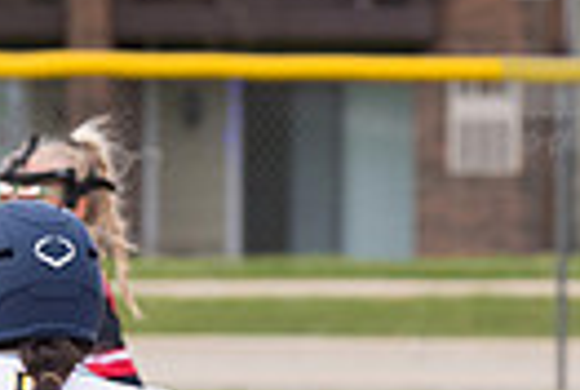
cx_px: 9
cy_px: 609
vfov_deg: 1.7
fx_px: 12837
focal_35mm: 795
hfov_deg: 2.6
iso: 640
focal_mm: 180
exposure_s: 1/1600
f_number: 5.6
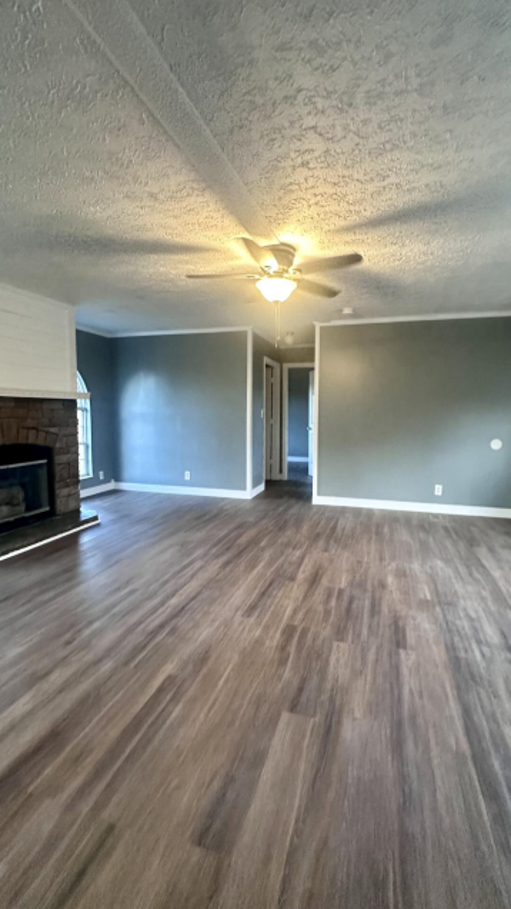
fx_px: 385
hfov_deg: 67.0
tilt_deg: -6.6
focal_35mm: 16
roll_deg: +0.0
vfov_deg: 99.3
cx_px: 275
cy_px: 442
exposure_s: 1/60
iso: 640
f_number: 2.2
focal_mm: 2.22
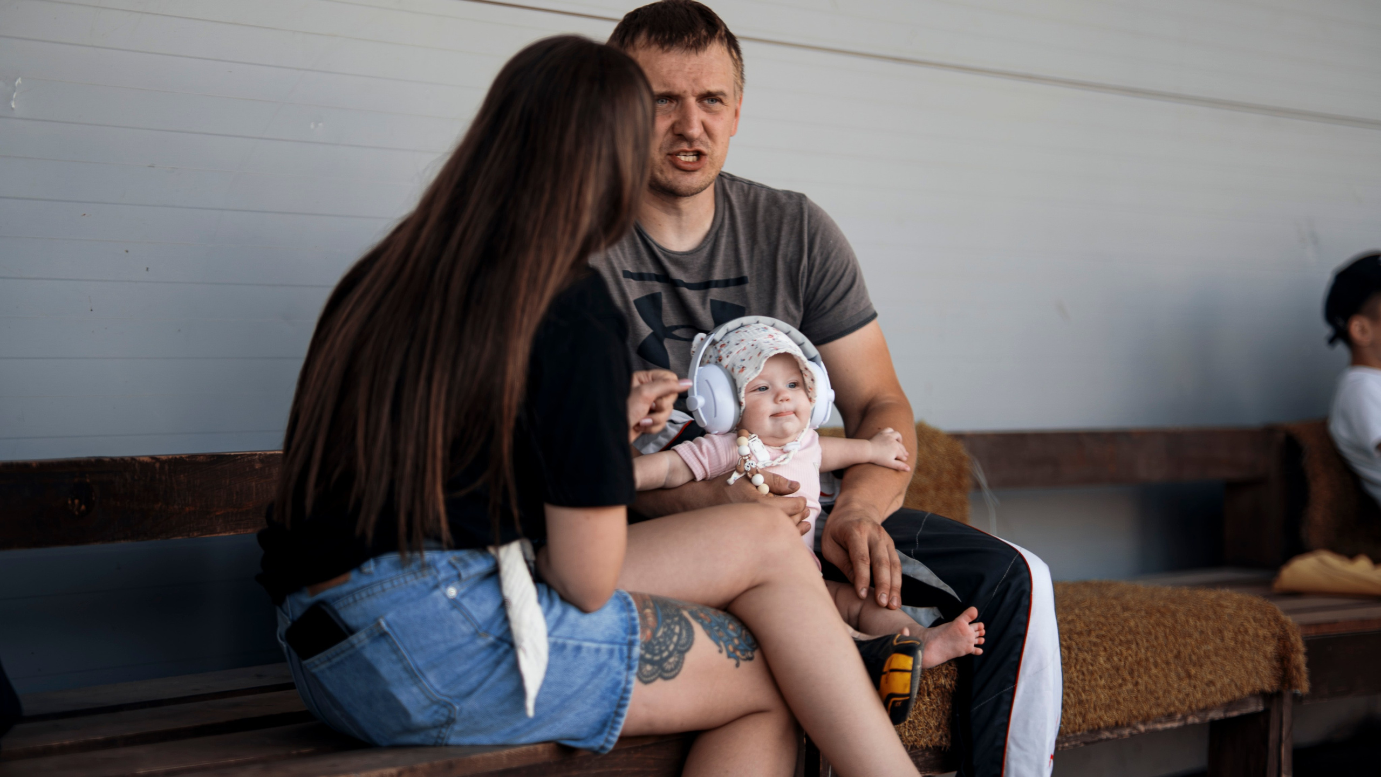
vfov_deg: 13.3
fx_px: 3334
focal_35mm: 91
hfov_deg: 23.4
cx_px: 692
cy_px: 348
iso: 100
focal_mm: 85
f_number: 1.8
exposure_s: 1/125
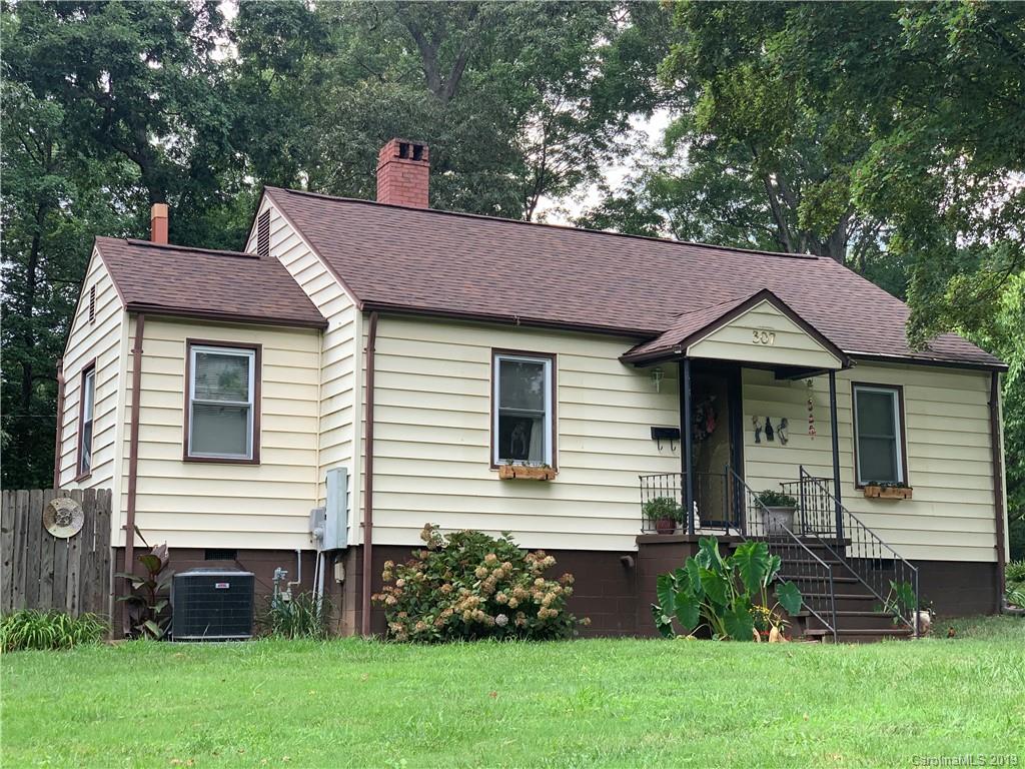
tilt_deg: +10.1
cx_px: 512
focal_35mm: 52
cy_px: 384
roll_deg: -0.5
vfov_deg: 28.0
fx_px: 1540
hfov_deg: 36.8
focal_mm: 6
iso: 16
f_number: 2.4
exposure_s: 1/216
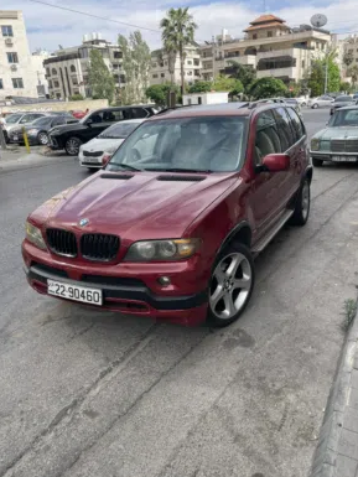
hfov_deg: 51.4
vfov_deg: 65.3
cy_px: 238
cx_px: 178
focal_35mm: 27
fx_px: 372
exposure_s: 1/1247
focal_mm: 4.2
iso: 32
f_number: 1.6
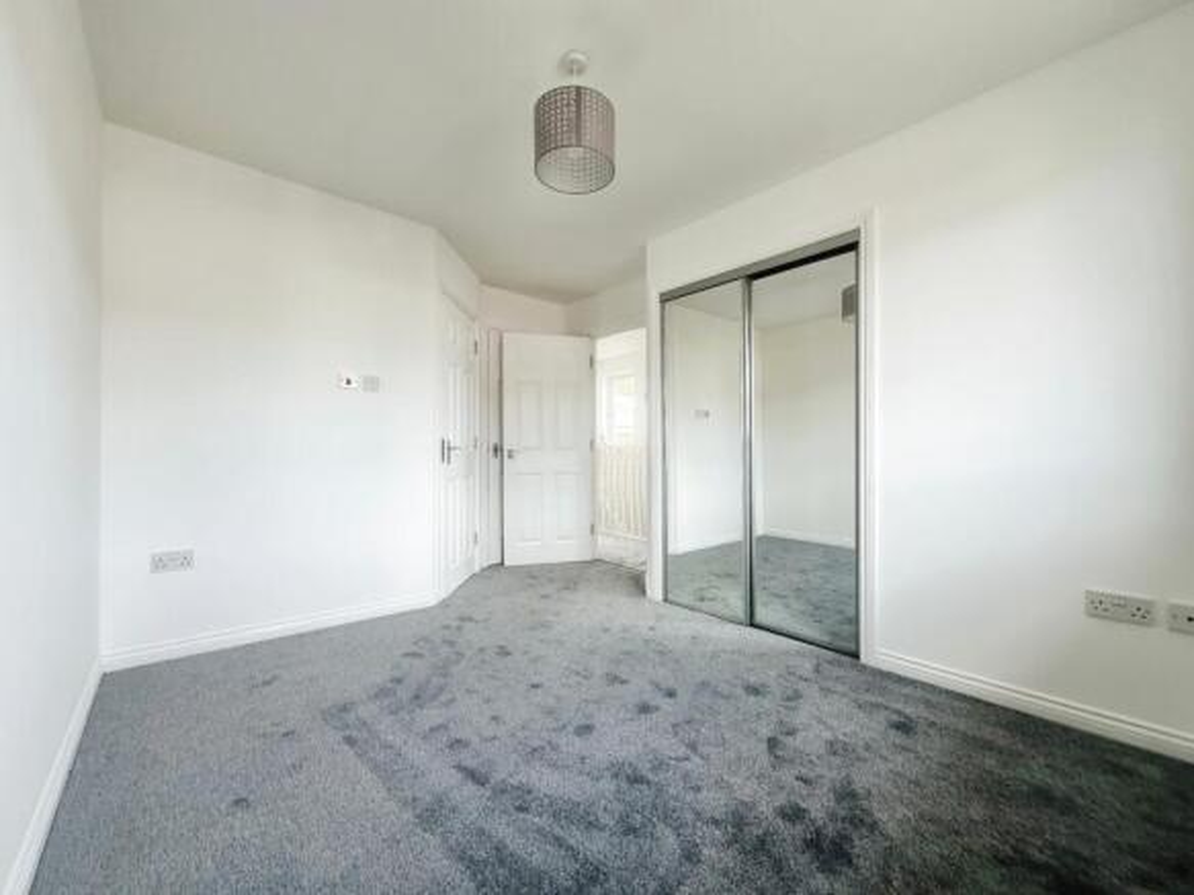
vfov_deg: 85.7
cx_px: 597
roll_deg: -0.1
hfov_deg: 102.1
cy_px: 448
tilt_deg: +0.7
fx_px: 483
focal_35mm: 14
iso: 64
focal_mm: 2.22
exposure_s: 1/99
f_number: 2.2
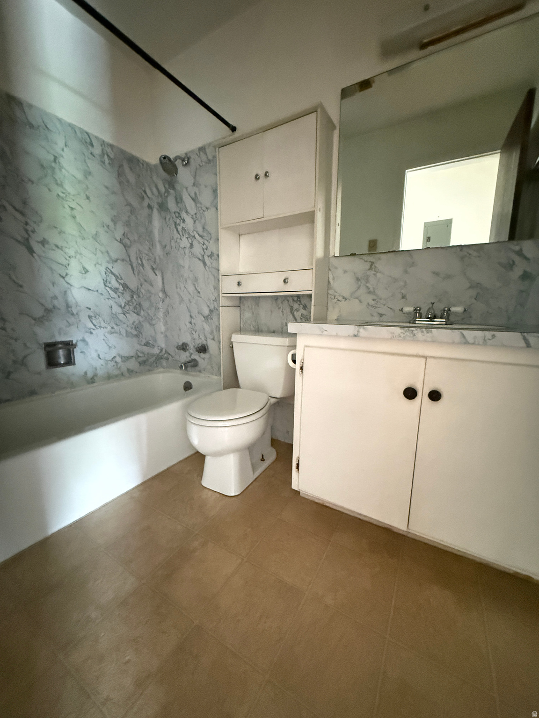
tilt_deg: -9.3
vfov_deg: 102.1
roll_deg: -0.5
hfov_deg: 85.7
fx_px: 291
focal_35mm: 14
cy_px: 359
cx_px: 270
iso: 2500
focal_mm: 2.22
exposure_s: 1/16
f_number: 2.2
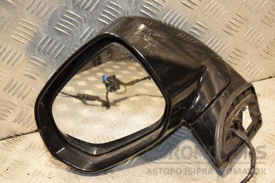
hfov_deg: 23.4
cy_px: 92
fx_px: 665
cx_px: 138
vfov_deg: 15.7
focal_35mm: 87
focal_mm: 58
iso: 800
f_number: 5
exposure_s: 1/125
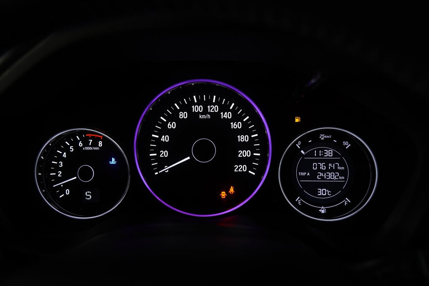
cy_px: 143
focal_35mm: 30
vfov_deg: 43.6
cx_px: 214
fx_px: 358
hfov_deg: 61.9
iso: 200
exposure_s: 1/50
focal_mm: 20
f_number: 3.5
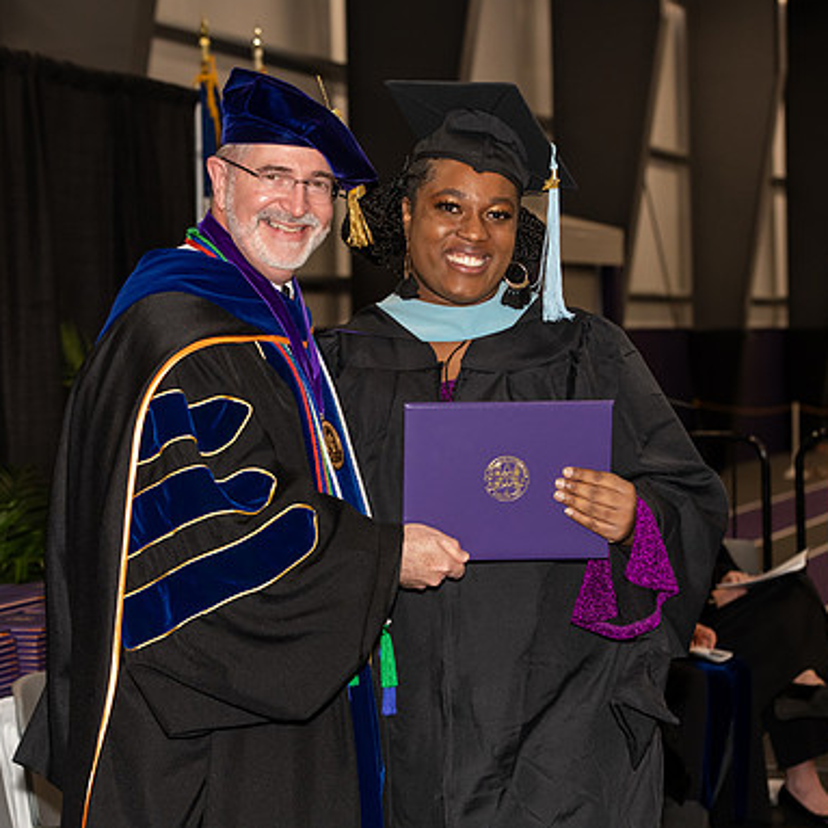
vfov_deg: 16.9
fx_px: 2787
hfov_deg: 16.9
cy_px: 414
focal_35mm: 103
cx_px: 292
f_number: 5.6
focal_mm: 80
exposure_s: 1/200
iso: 1000
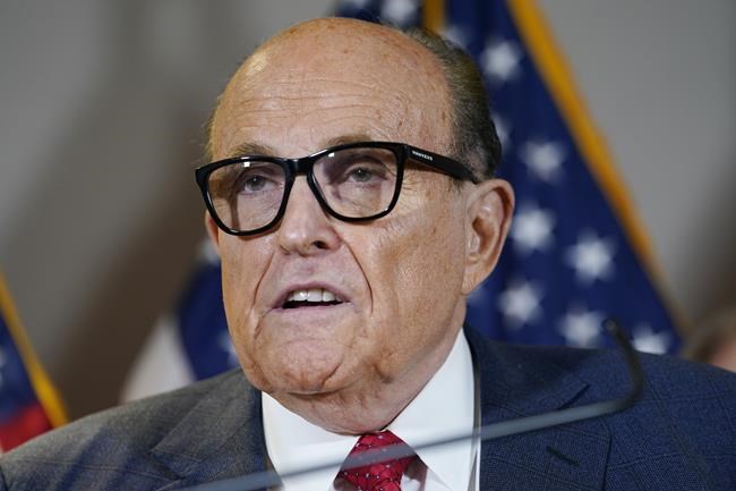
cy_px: 246
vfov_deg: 8.5
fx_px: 3311
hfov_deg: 12.7
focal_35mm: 162
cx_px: 368
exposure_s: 1/250
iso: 1600
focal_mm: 162
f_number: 3.5
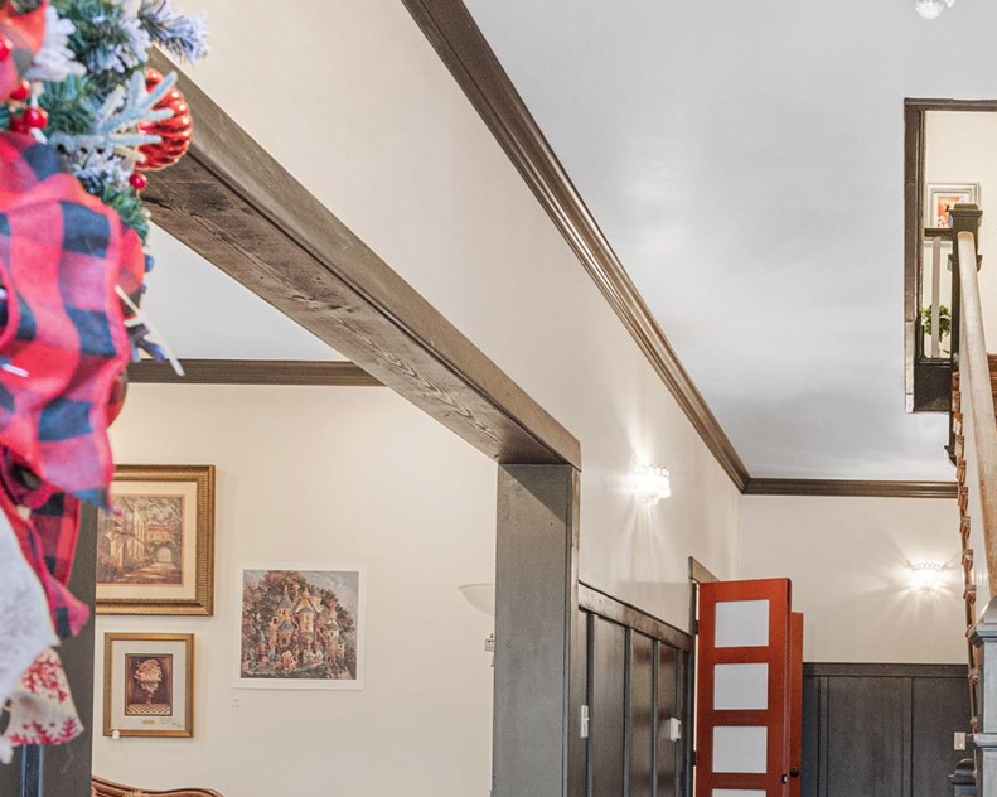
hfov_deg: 41.0
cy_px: 618
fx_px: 1209
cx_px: 913
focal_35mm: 41
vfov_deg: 35.5
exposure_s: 1/15
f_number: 5
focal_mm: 15
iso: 1600
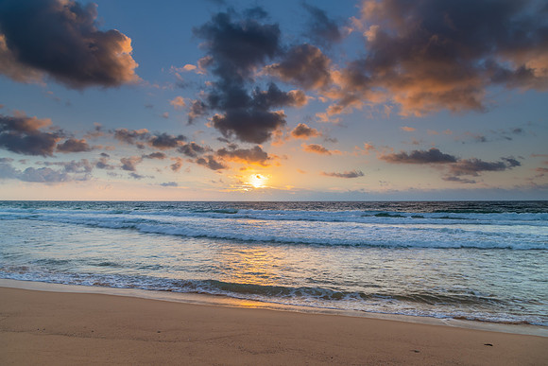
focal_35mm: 24
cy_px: 183
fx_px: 368
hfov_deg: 73.4
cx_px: 274
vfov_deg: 52.9
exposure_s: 1/25
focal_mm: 24
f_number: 8
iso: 125
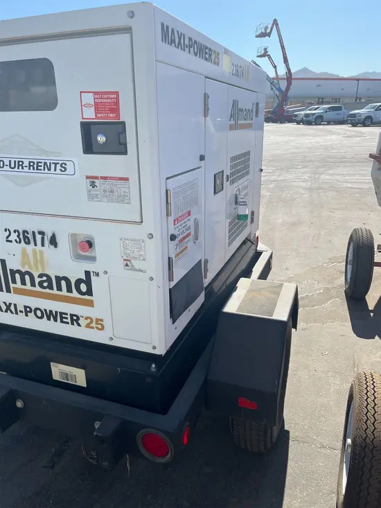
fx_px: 381
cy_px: 254
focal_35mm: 26
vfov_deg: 67.3
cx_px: 190
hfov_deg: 53.1
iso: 50
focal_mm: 5.1
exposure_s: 1/2632
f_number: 1.6
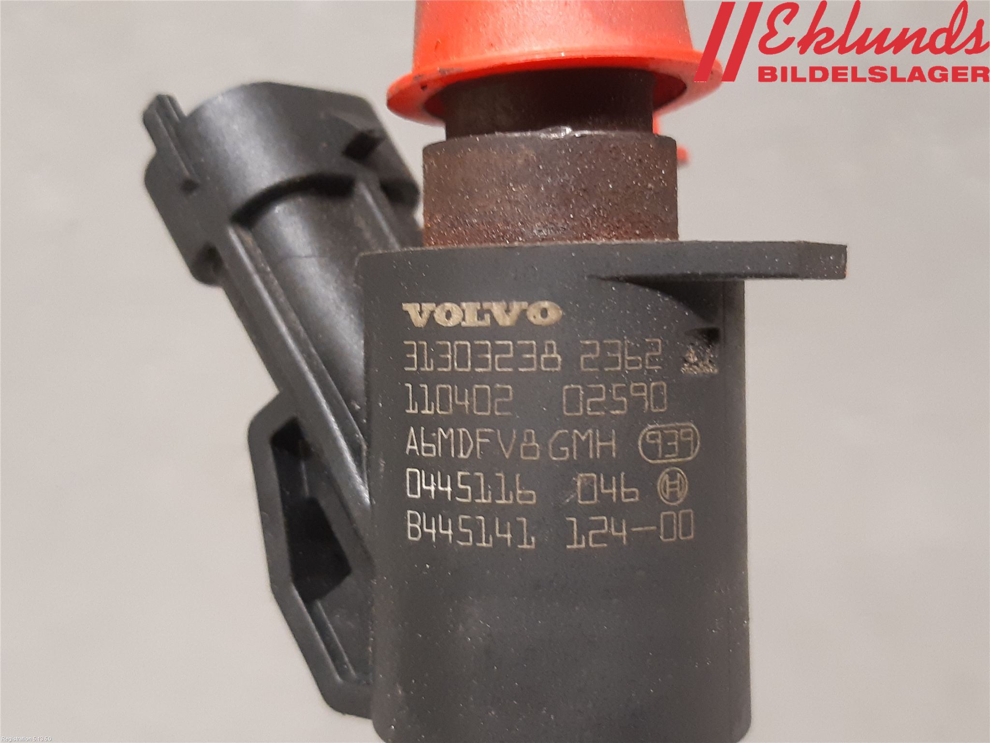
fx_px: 744
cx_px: 495
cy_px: 372
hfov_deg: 67.3
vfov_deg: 53.1
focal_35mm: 26
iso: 200
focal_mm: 3.93
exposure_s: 1/25
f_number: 1.7
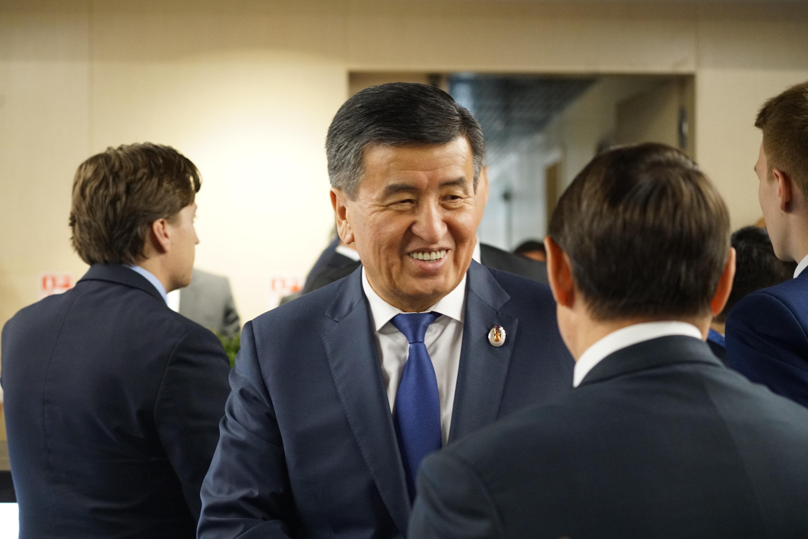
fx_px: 1571
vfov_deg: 19.5
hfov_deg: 28.8
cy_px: 270
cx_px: 404
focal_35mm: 70
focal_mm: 70
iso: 6400
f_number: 4
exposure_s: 1/200
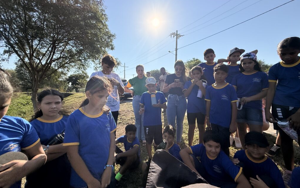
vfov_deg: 74.8
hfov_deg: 101.5
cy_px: 91
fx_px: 123
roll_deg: -0.5
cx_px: 150
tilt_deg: +1.6
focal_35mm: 15
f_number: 2.2
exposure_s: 1/3460
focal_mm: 2.22
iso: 80
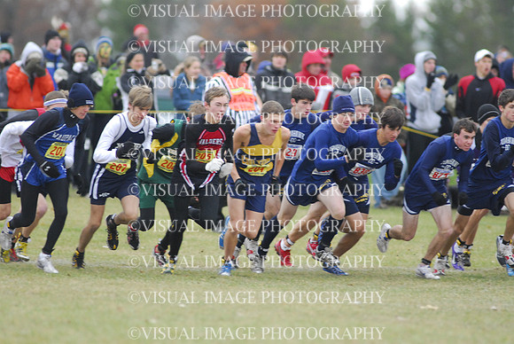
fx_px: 6431
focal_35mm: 450
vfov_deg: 3.1
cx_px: 257
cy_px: 172
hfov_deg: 4.6
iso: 800
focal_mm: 300
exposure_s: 1/640
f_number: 4
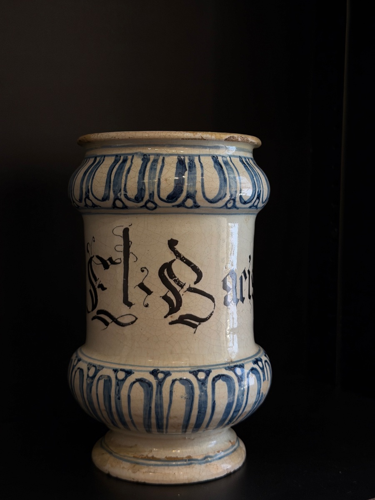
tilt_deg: -3.9
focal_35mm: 48
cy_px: 250
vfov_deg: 39.7
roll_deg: -2.2
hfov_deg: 30.3
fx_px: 693
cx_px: 188
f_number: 1.78
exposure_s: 1/100
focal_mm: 6.76
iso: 80
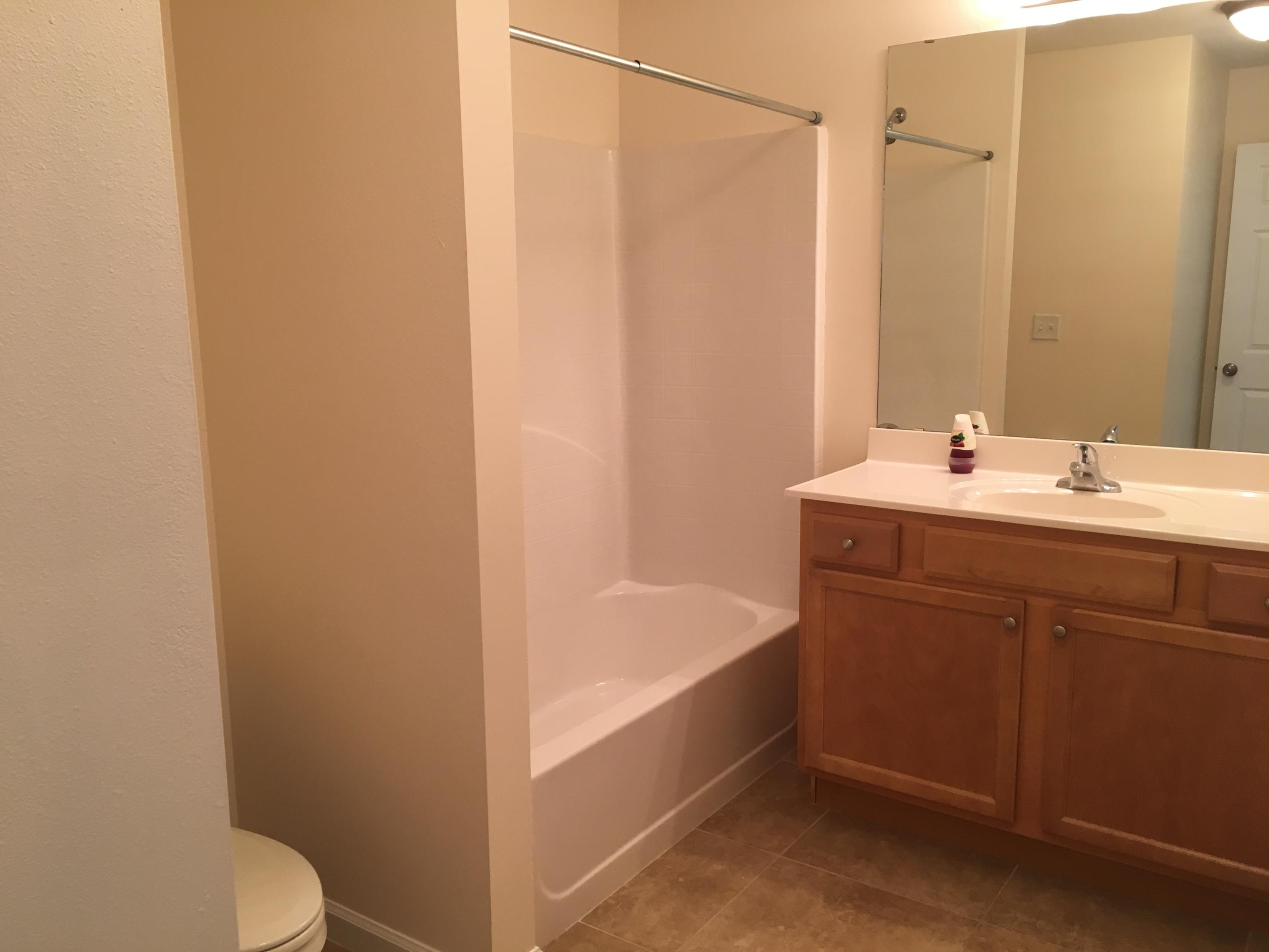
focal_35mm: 29
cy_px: 476
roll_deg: +1.2
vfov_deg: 48.2
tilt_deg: -8.9
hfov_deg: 61.7
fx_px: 1063
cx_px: 634
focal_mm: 4.15
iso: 64
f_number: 2.2
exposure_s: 1/30
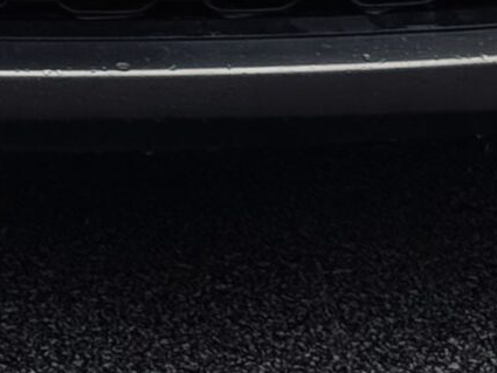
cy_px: -709
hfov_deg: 6.8
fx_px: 4150
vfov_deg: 4.9
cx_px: -4
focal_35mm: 289
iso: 64
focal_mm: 6.76
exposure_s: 1/625
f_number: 1.78
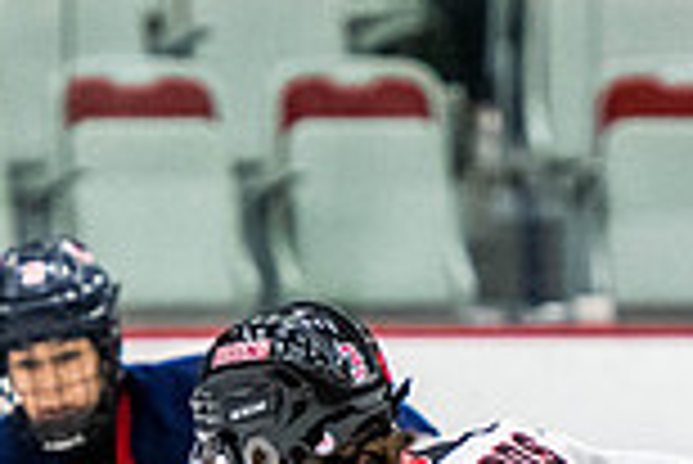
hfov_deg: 2.3
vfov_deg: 1.5
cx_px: 506
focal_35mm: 910
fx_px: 17534
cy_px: 918
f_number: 2.8
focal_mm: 150
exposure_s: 1/640
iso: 2800
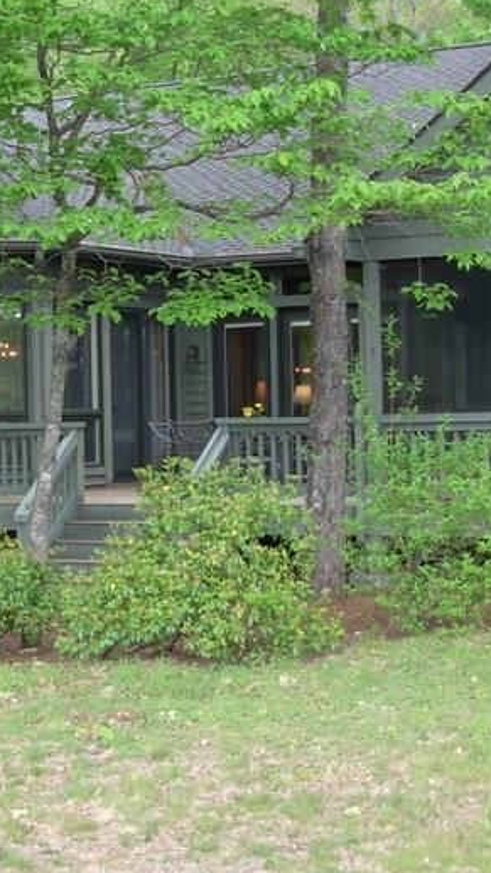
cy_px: 442
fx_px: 1897
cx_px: -44
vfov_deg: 25.9
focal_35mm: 82
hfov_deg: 14.4
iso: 79
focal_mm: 6.3
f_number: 2.9
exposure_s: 1/76.1
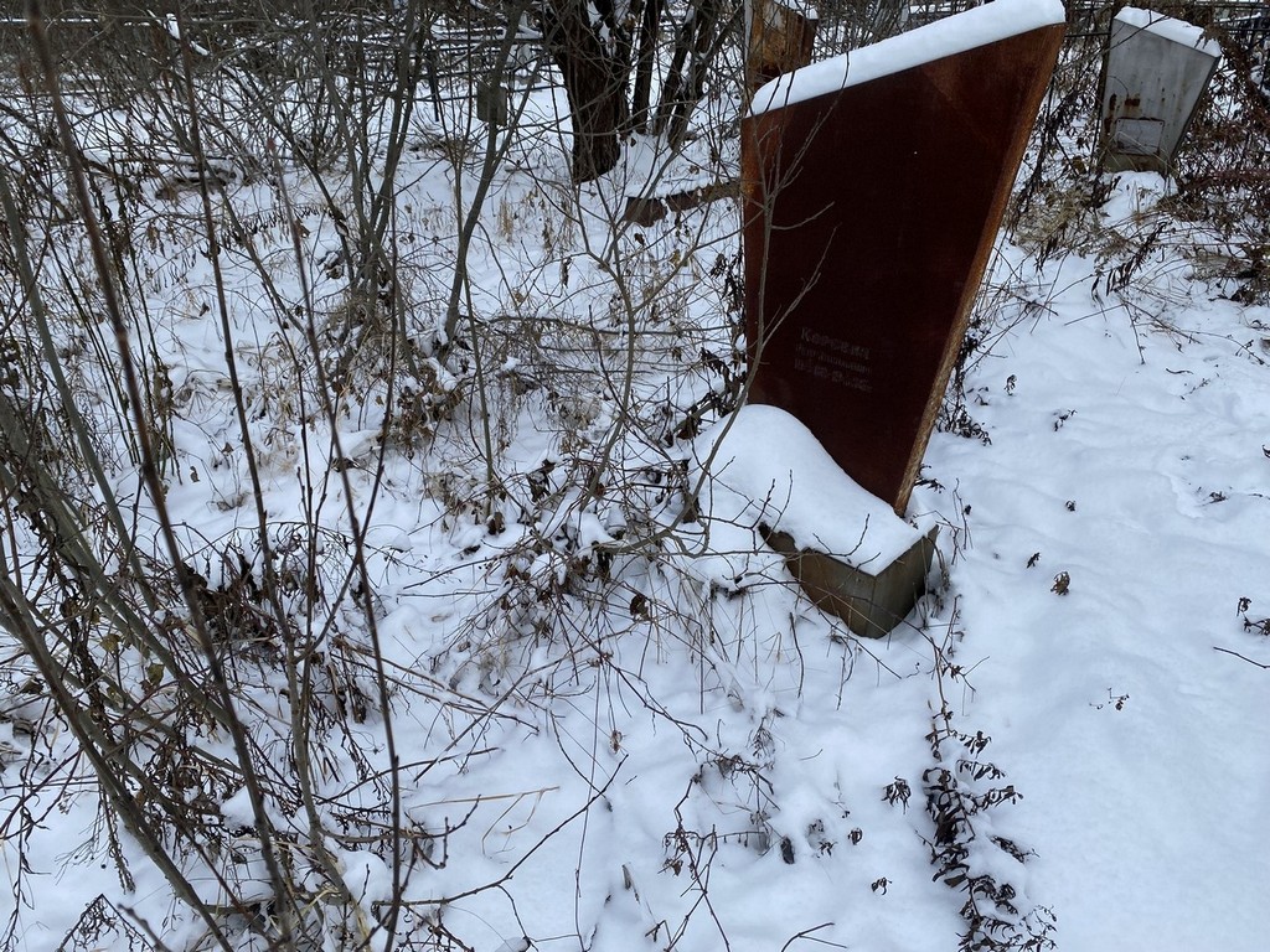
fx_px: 954
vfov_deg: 53.1
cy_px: 476
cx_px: 635
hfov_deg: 67.3
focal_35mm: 26
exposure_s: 1/877
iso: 32
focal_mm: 4.25
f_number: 1.8
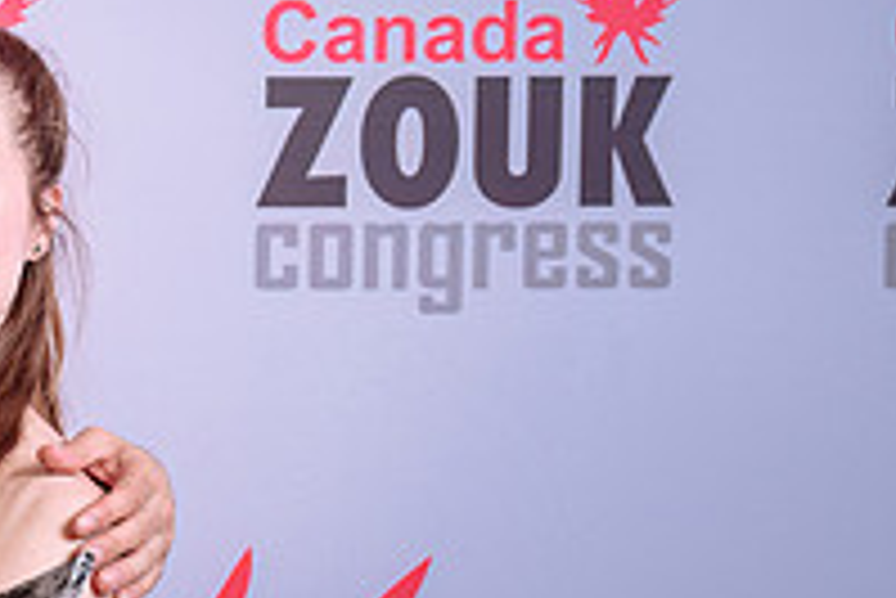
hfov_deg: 16.6
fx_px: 2839
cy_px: 582
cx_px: -356
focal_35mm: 114
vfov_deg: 11.9
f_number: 6.3
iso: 100
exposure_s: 1/160
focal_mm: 38
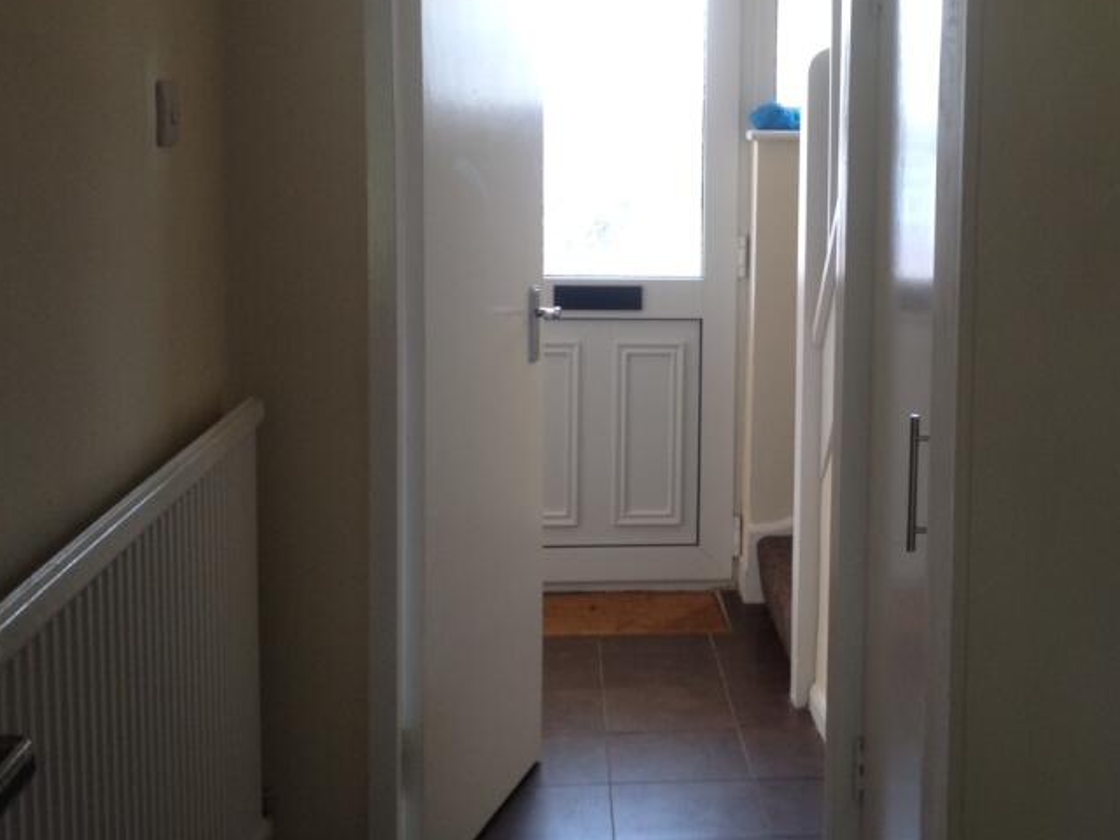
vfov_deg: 26.0
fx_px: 1812
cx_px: 760
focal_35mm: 56
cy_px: 310
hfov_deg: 34.0
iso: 64
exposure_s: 1/60
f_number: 2.4
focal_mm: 4.28
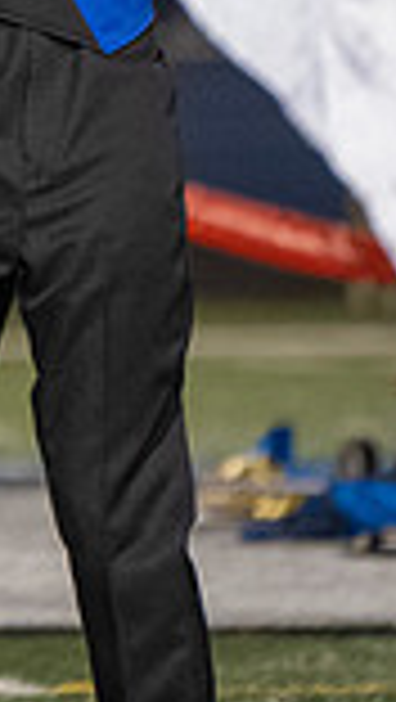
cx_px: -605
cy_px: -275
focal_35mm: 1042
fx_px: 19409
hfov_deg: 1.2
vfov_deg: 2.1
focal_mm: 200
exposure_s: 1/500
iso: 4000
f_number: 2.8
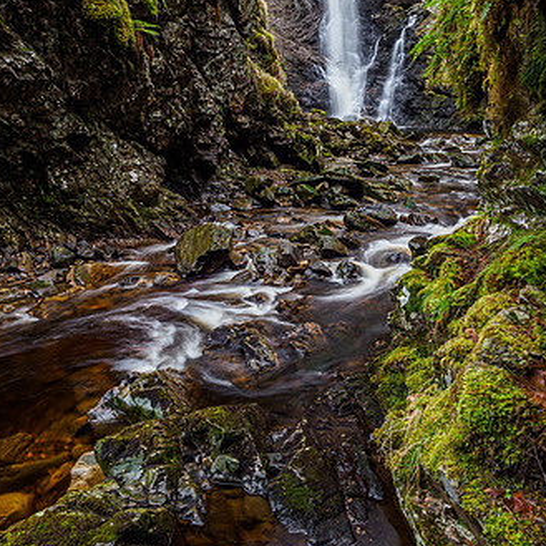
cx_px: 275
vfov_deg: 55.2
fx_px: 518
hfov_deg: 55.6
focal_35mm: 29
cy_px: 221
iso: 200
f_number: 6.3
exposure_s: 1
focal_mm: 12
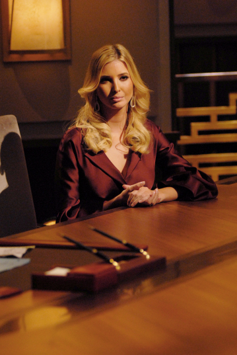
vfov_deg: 13.0
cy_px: 178
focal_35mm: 158
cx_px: 118
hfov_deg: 8.7
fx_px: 1552
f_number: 2.8
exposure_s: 1/125
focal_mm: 105
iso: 800
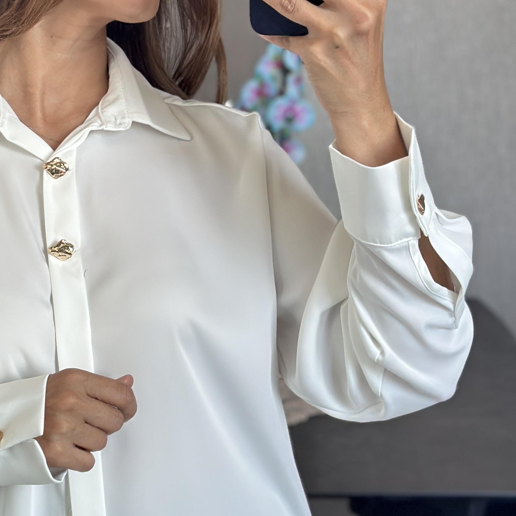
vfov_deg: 16.3
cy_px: 283
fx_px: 1805
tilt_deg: -17.4
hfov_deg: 16.2
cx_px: 107
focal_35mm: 107
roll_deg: +3.1
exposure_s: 1/150
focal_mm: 6.86
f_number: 1.78
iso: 100
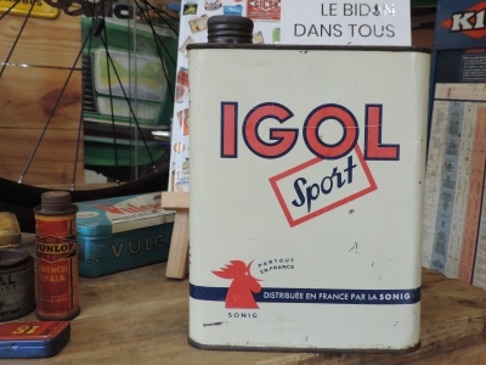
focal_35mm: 36
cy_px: 163
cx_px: 292
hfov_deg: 51.0
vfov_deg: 39.6
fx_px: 505
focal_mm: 4.3
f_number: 3
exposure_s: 1/30
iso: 250
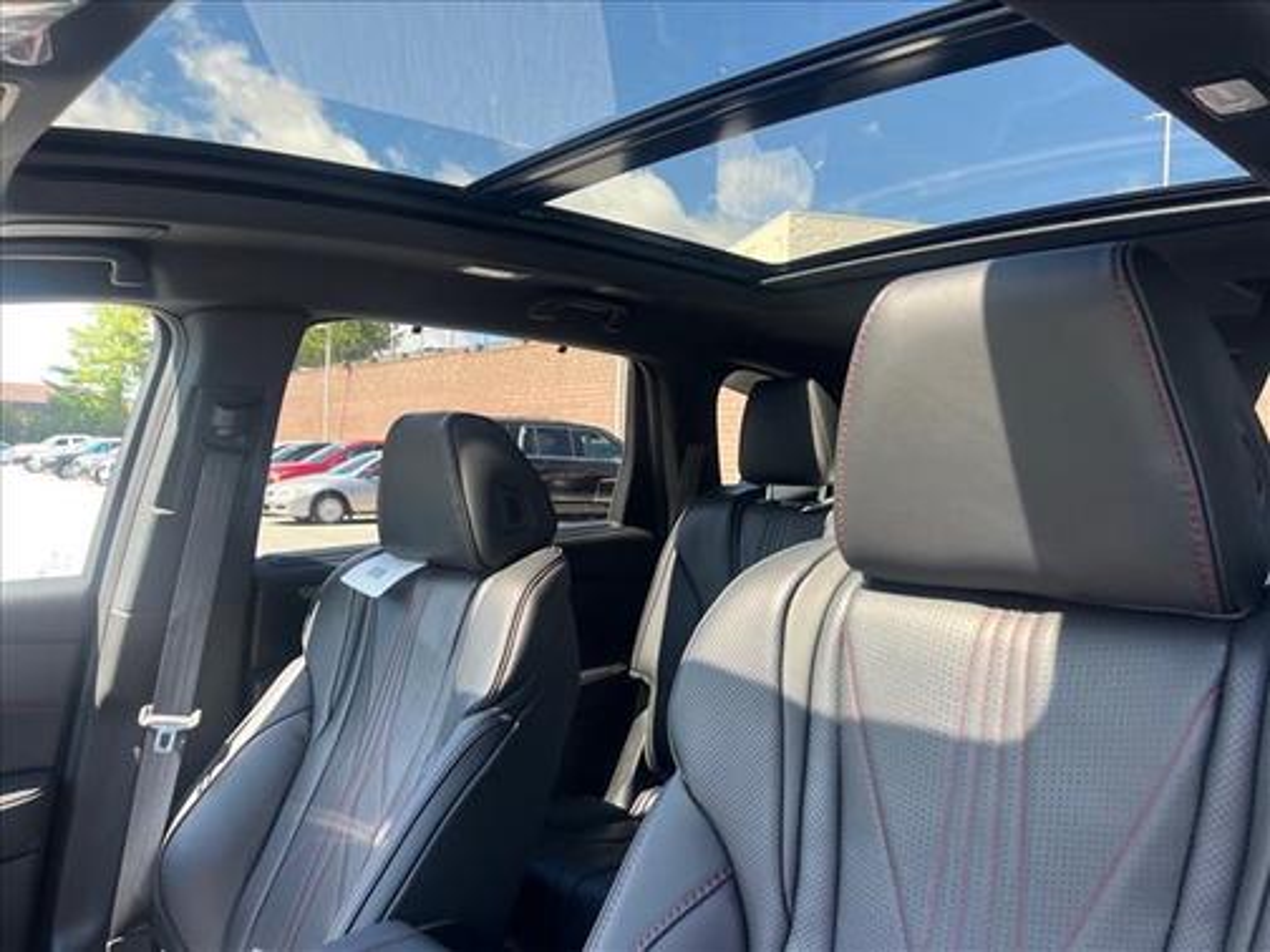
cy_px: 476
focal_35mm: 26
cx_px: 635
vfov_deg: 53.1
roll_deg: -2.3
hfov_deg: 67.3
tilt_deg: -2.0
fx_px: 954
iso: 50
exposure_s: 1/162
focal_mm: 5.1
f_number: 1.6
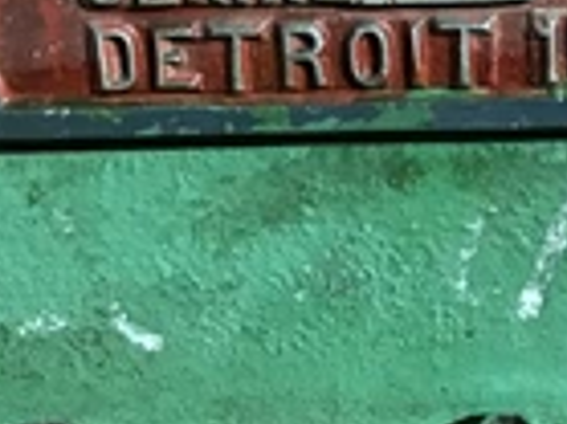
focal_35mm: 89
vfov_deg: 16.1
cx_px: 494
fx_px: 1457
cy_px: -33
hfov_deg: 21.6
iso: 250
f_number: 2.4
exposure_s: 1/30
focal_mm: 3.3
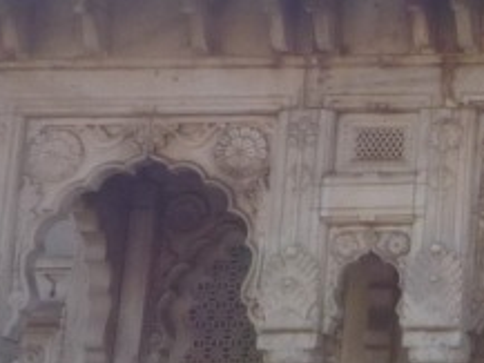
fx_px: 1931
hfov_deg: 12.2
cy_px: 38
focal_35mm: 138
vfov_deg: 10.7
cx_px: 1053
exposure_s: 1/500
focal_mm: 4.4
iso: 100
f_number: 3.5
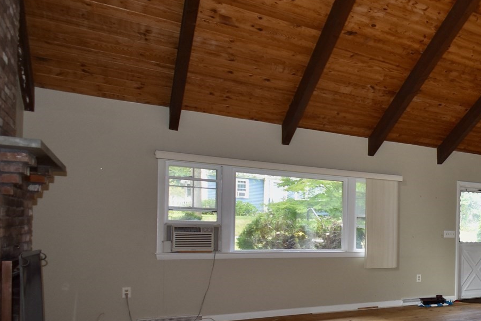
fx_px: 454
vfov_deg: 38.0
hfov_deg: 43.2
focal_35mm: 34
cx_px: 530
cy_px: 237
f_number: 4
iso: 280
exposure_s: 1/60
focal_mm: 10
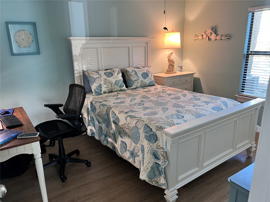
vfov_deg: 53.1
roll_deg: +0.7
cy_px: 101
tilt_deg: -17.2
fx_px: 203
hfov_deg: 67.3
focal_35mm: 26
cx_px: 135
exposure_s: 1/60
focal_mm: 5.7
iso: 200
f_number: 1.5
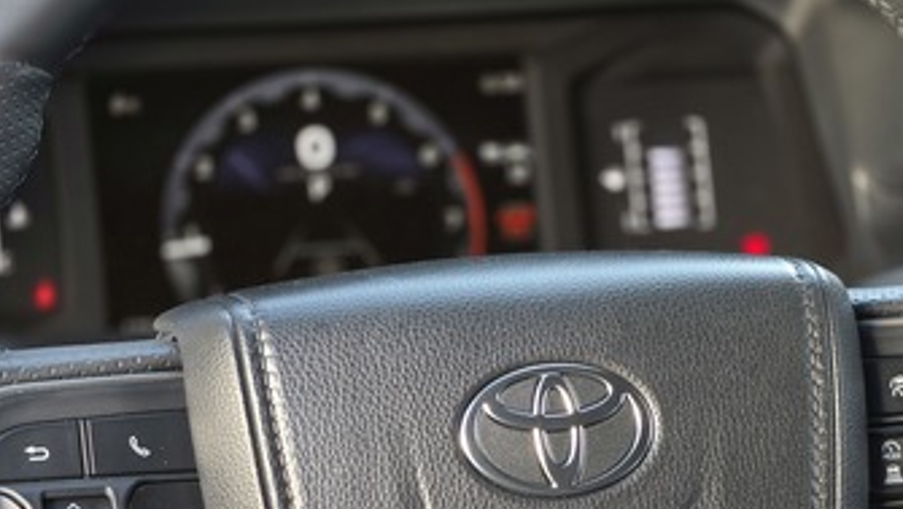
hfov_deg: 13.7
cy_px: 419
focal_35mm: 157
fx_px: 3762
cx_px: 542
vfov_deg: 7.7
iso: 400
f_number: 2.9
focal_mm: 18.6
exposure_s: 1/120
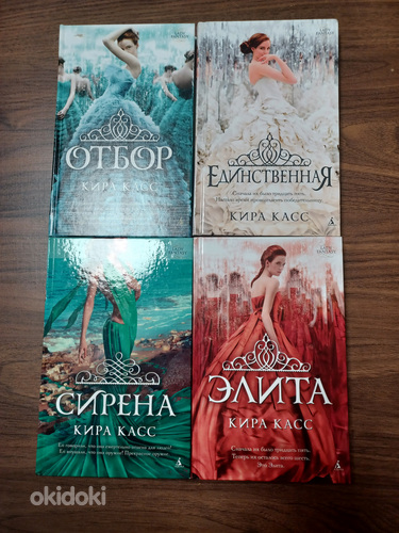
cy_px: 266
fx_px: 384
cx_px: 200
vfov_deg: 69.4
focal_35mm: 25
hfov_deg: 54.9
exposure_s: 1/50
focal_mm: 4.6
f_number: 1.8
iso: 200
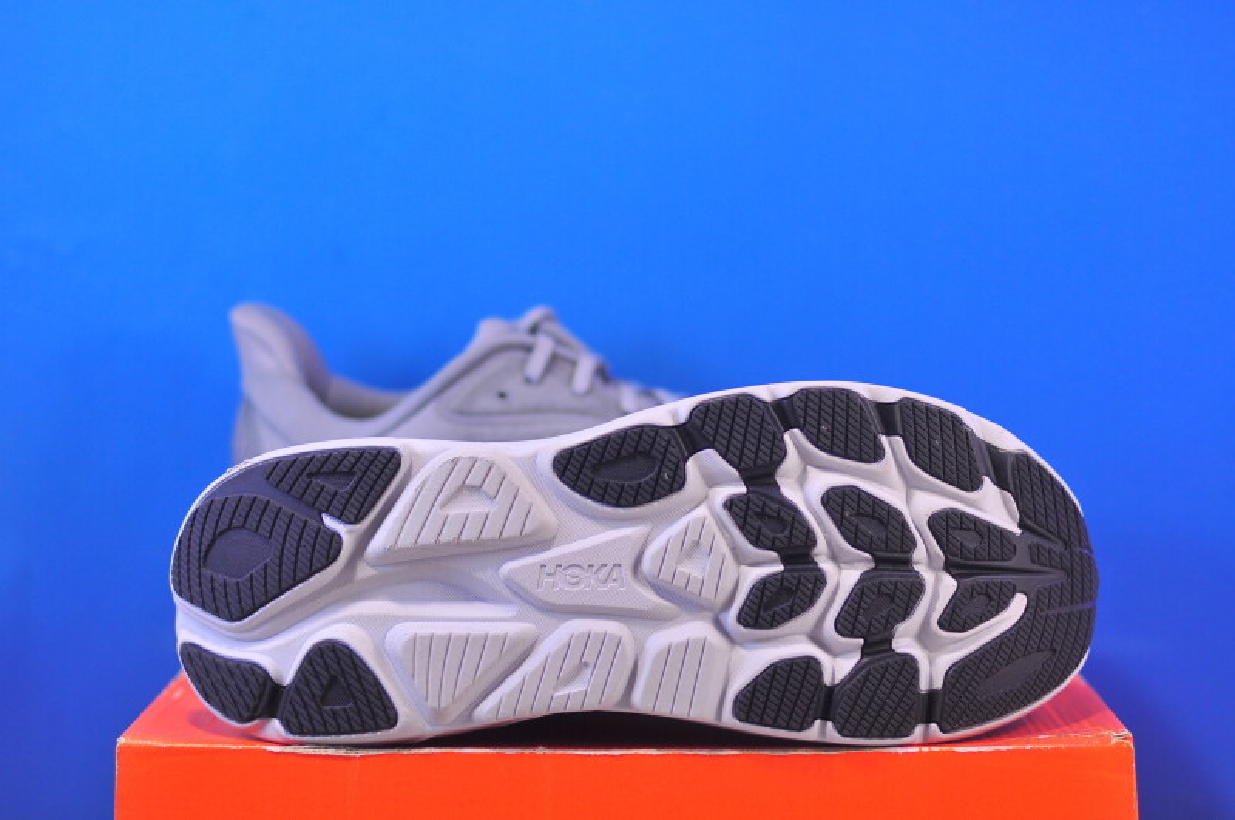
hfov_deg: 27.0
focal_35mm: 75
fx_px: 2569
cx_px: 618
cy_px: 410
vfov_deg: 18.1
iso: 250
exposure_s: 1/320
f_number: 2.2
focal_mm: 50
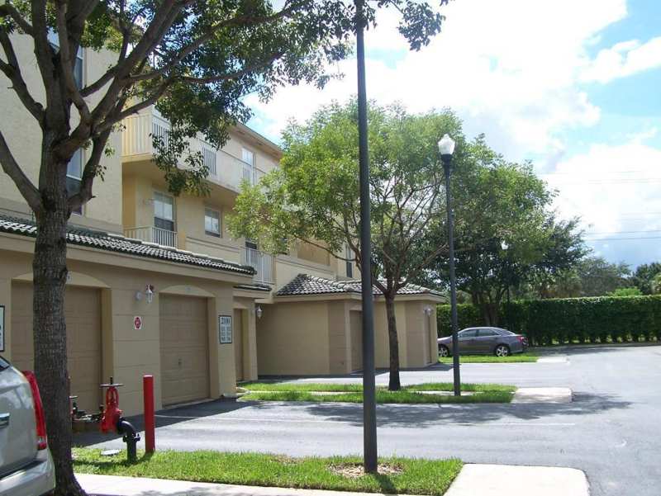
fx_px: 726
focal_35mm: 38
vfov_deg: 37.8
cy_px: 248
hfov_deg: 49.0
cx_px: 330
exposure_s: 1/500
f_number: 4
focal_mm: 6.3
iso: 80
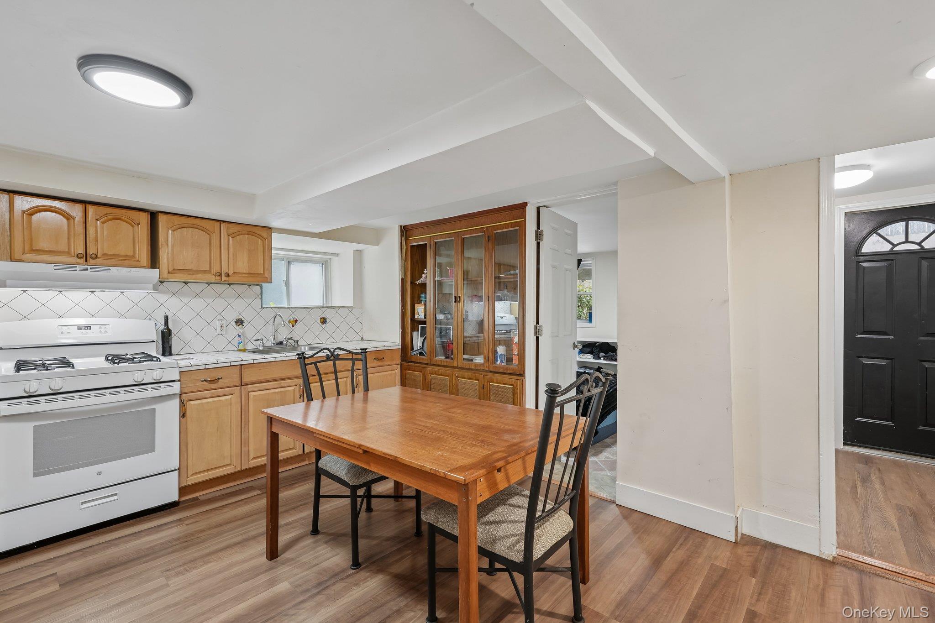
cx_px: 468
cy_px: 312
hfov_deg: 96.7
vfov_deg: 73.7
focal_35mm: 16
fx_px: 415
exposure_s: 1/5
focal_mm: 16
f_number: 8
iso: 400
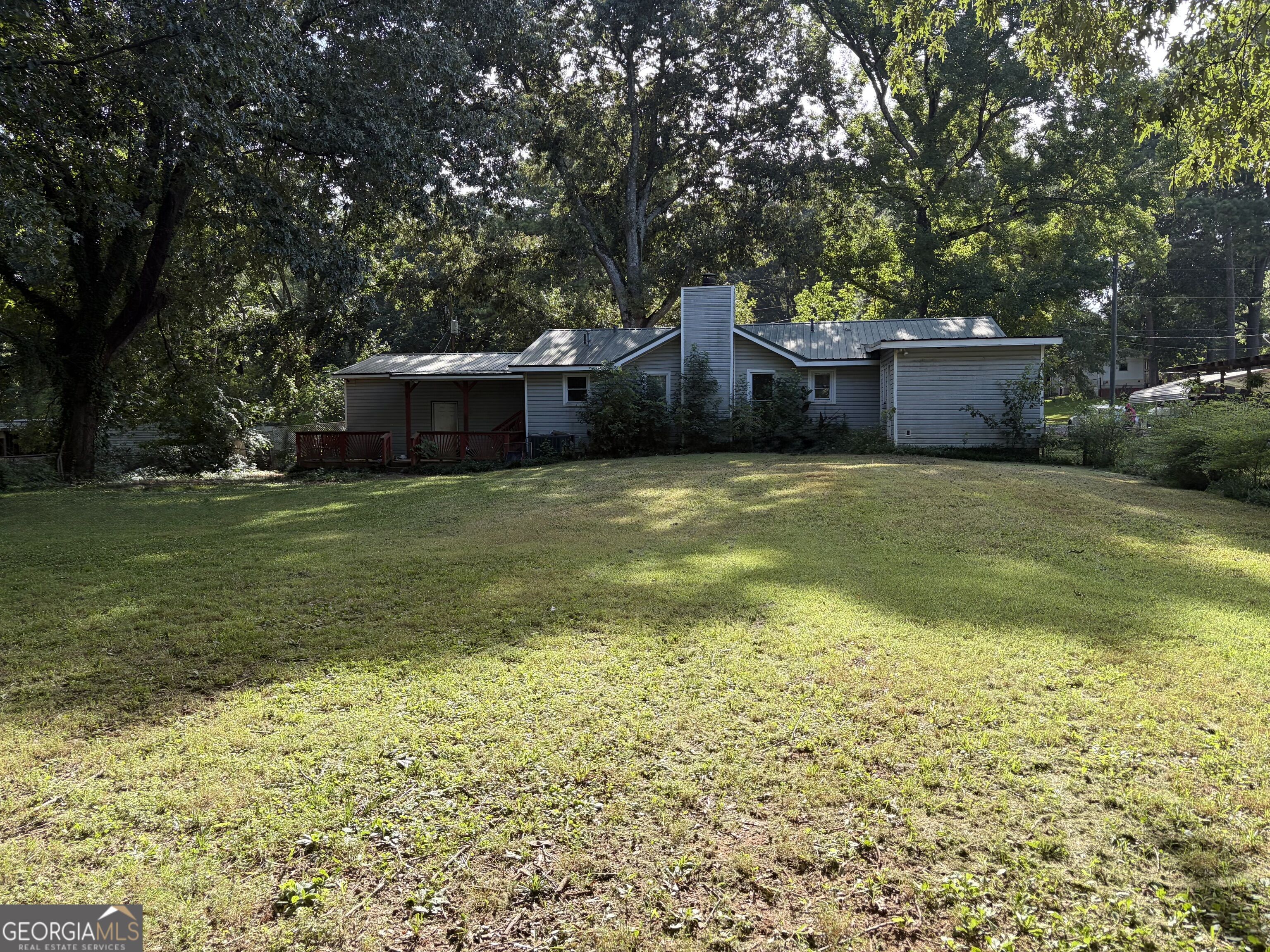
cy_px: 476
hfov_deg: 67.3
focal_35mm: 26
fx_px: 954
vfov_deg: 53.1
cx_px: 635
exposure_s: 1/708
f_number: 1.6
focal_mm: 5.96
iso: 50
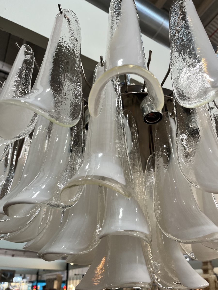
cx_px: 109
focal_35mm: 26
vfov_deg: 67.3
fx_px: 218
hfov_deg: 53.1
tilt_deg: +31.5
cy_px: 145
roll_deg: +0.2
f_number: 1.6
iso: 125
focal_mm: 5.1
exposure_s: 1/100
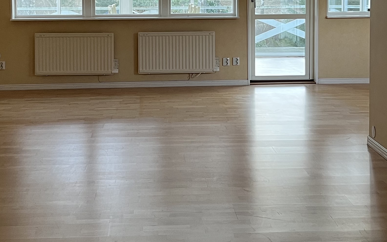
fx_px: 738
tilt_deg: -3.4
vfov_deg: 18.3
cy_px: 22
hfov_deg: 29.4
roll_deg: +0.1
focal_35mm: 70
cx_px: 184
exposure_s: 1/50
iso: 100
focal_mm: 5.1
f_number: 1.6
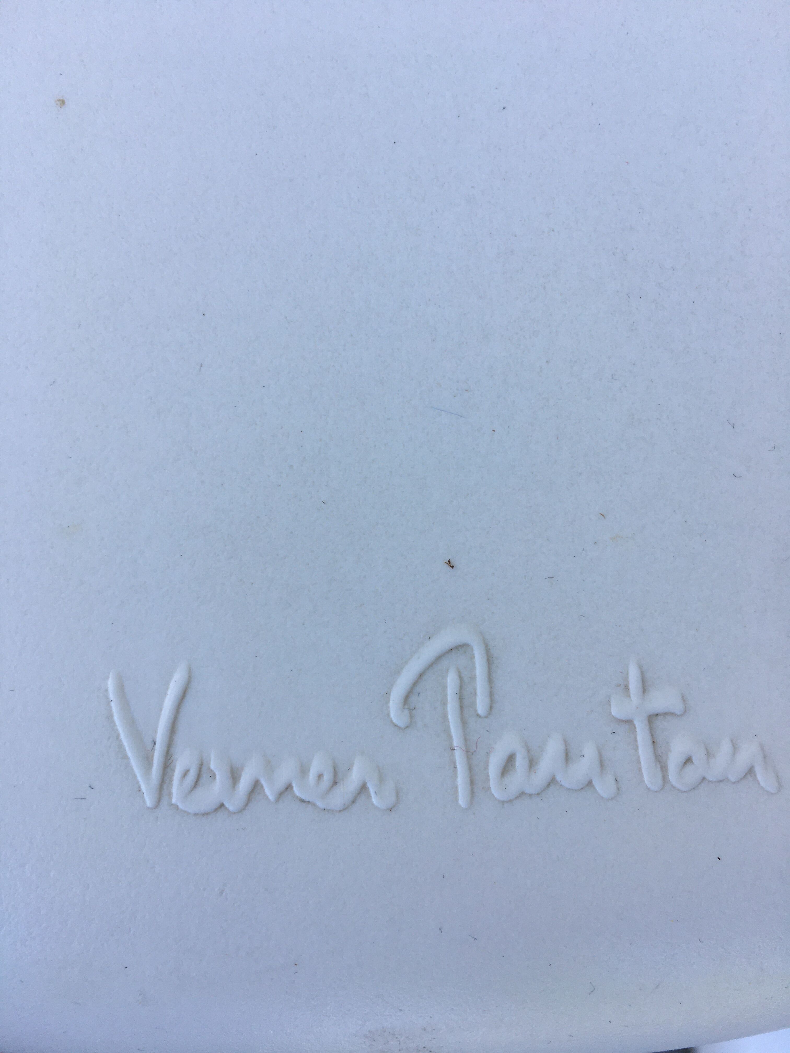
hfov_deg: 48.2
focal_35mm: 29
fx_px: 882
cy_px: 526
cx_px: 395
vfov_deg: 61.7
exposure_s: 1/118
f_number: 2.2
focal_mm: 4.15
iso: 25
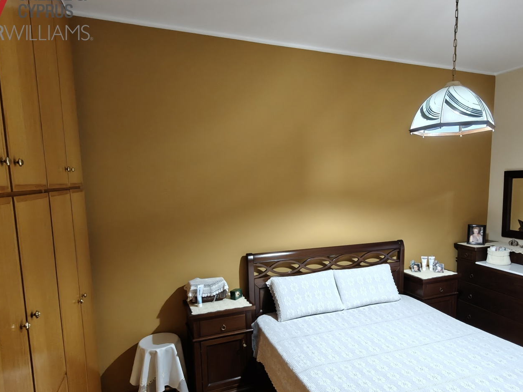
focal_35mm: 23
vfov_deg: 58.6
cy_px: 225
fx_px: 347
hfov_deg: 73.5
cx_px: 297
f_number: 2
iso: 2500
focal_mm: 2.3
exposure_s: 1/21
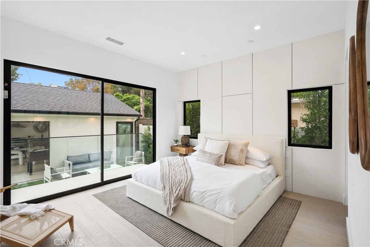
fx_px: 164
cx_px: 185
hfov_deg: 96.7
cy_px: 124
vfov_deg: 73.8
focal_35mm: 16
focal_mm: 16
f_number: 8
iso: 125
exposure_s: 1/40
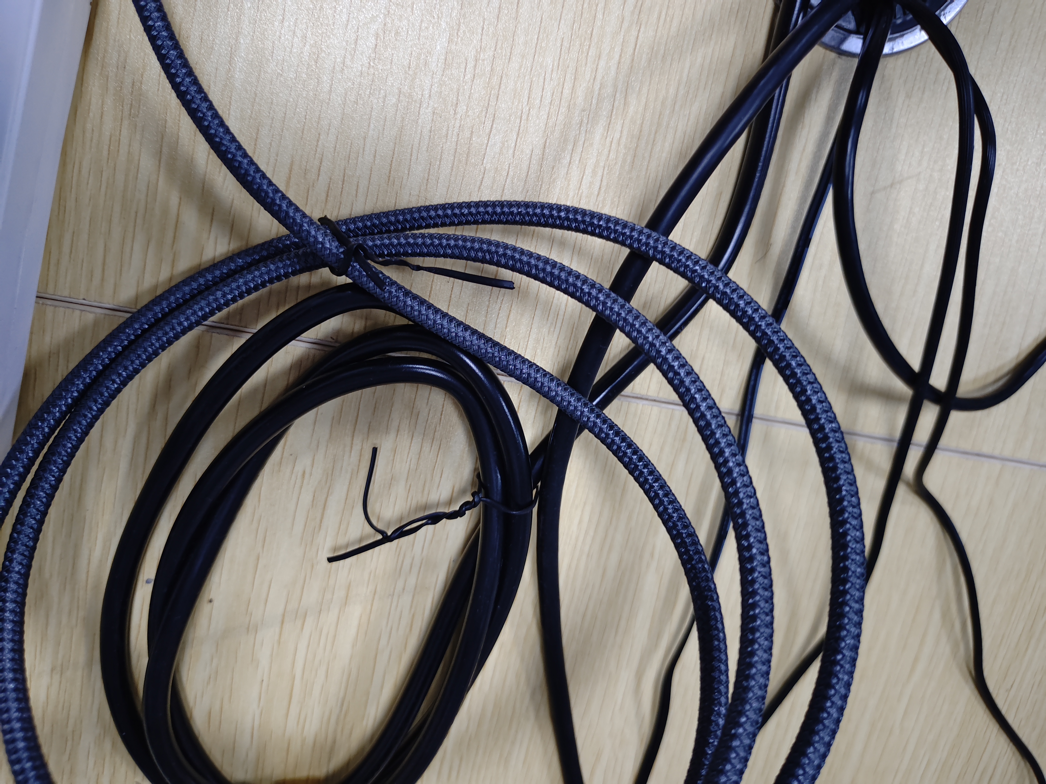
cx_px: 523
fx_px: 695
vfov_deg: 58.9
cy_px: 392
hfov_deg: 73.9
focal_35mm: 23
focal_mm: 5.56
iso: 865
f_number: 1.88
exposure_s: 1/50
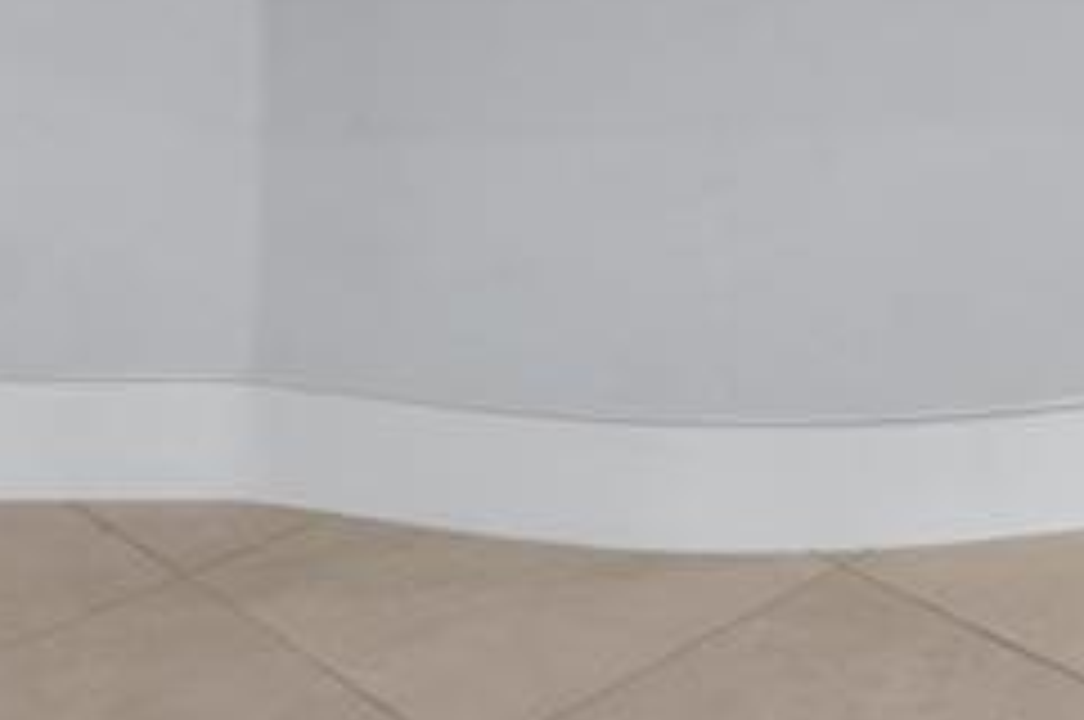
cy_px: -549
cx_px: 882
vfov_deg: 16.4
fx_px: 2109
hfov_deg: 28.2
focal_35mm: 70
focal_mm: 11
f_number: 9
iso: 100
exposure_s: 1/2.5
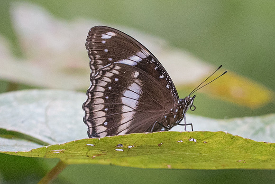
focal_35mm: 910
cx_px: 127
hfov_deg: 2.3
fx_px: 6956
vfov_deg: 1.5
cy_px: 107
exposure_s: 1/500
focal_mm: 150
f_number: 4
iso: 1000
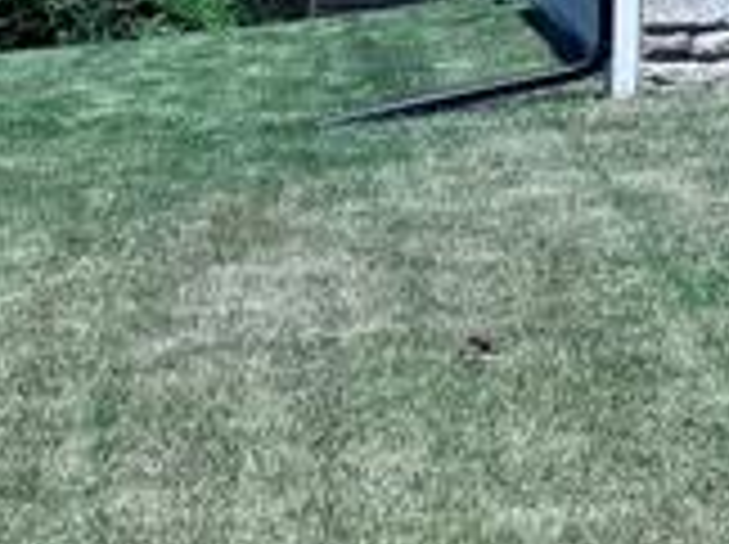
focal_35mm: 152
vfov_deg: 9.3
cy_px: -463
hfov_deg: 11.2
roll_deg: +1.6
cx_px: 1647
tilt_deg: -0.7
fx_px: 3196
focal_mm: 6.76
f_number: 1.78
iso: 80
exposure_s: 1/5348
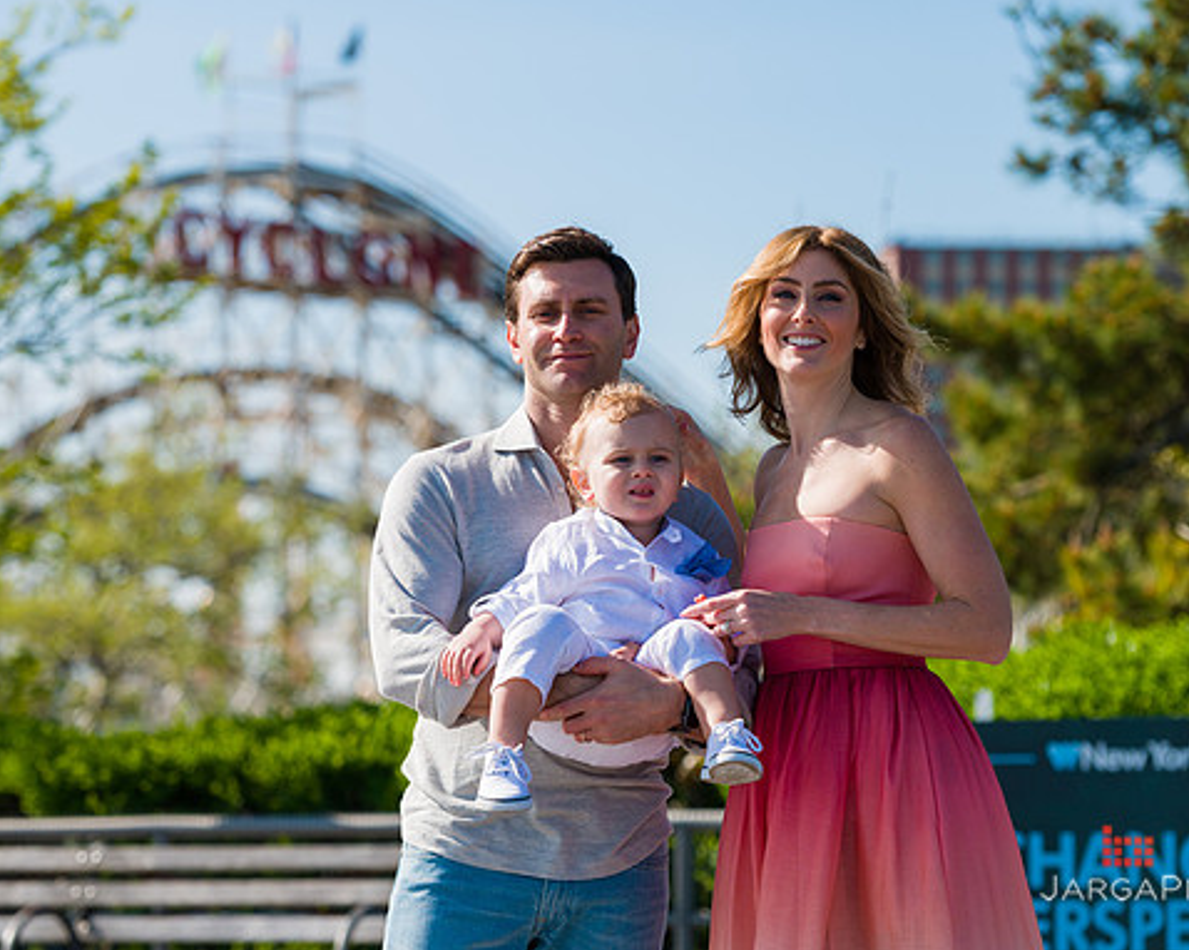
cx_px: 557
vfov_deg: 10.4
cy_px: 475
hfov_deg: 13.0
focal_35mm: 148
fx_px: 5206
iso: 200
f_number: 5
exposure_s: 1/2500
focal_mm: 130
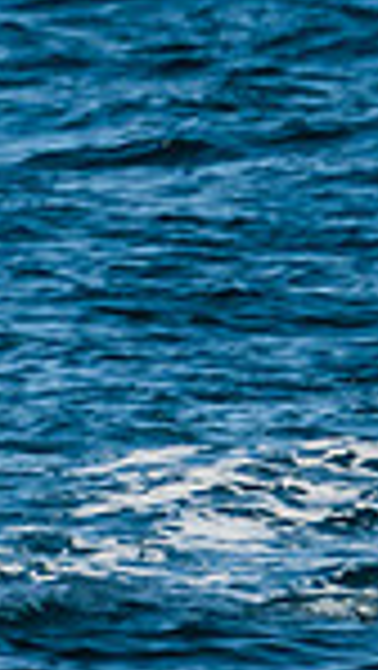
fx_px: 32073
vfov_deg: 1.2
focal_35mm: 1803
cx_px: -1328
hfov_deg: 0.7
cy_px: -493
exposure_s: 1/400
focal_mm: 180
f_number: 6.3
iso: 160
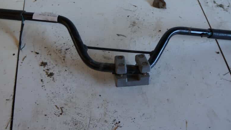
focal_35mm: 40
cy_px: 33
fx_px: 243
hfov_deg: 50.8
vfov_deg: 29.4
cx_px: 109
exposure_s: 1/60
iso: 250
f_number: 4
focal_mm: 19
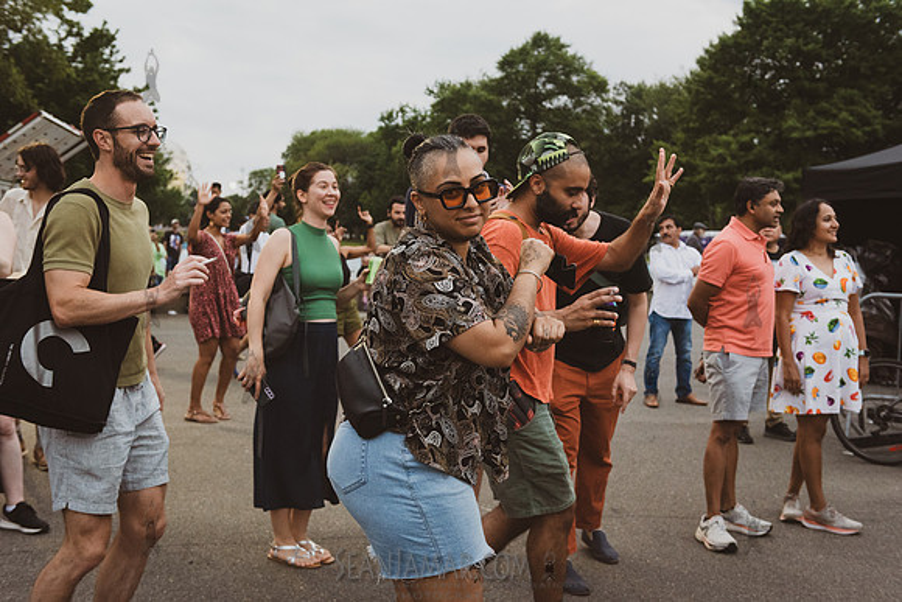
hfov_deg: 46.3
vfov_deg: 31.9
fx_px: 1054
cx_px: 451
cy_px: 301
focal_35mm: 42
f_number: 4.5
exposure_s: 1/400
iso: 4000
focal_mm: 42
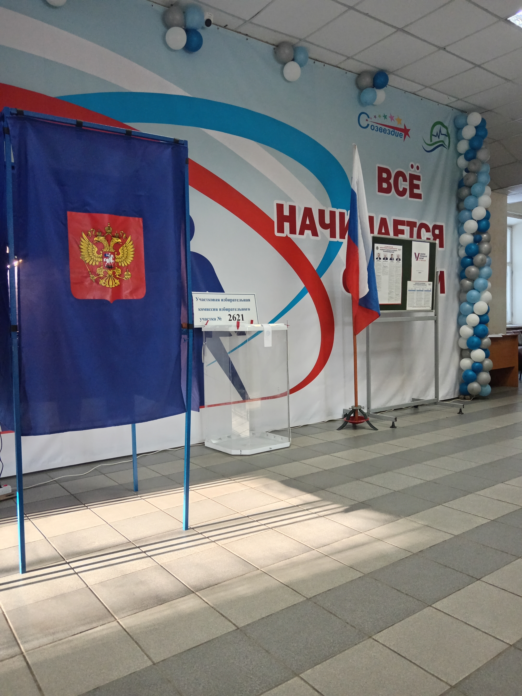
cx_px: 261
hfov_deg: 51.4
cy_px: 348
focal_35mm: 27
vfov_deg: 65.3
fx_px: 543
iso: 901
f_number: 1.9
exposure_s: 1/50
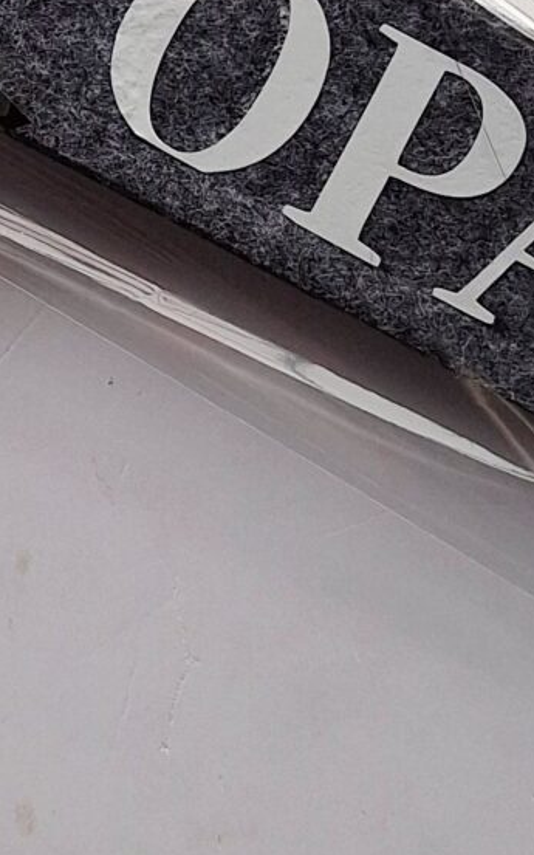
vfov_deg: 17.9
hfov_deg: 11.5
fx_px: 2631
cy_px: -45
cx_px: 23
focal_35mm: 113
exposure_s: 1/104
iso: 40
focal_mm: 5.54
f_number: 1.8
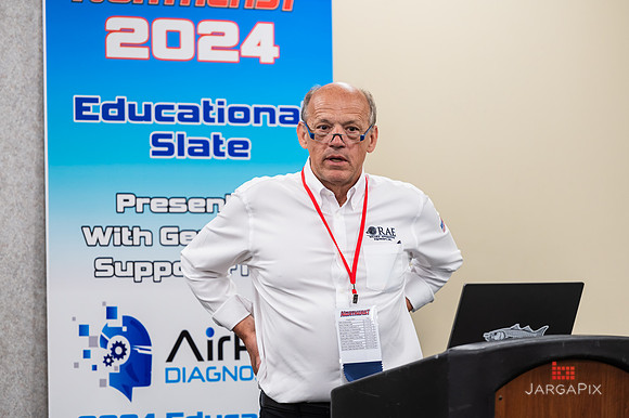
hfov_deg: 10.7
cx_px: 315
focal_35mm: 193
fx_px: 3367
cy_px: 205
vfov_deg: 7.1
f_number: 3.2
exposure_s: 1/200
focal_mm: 185
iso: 800
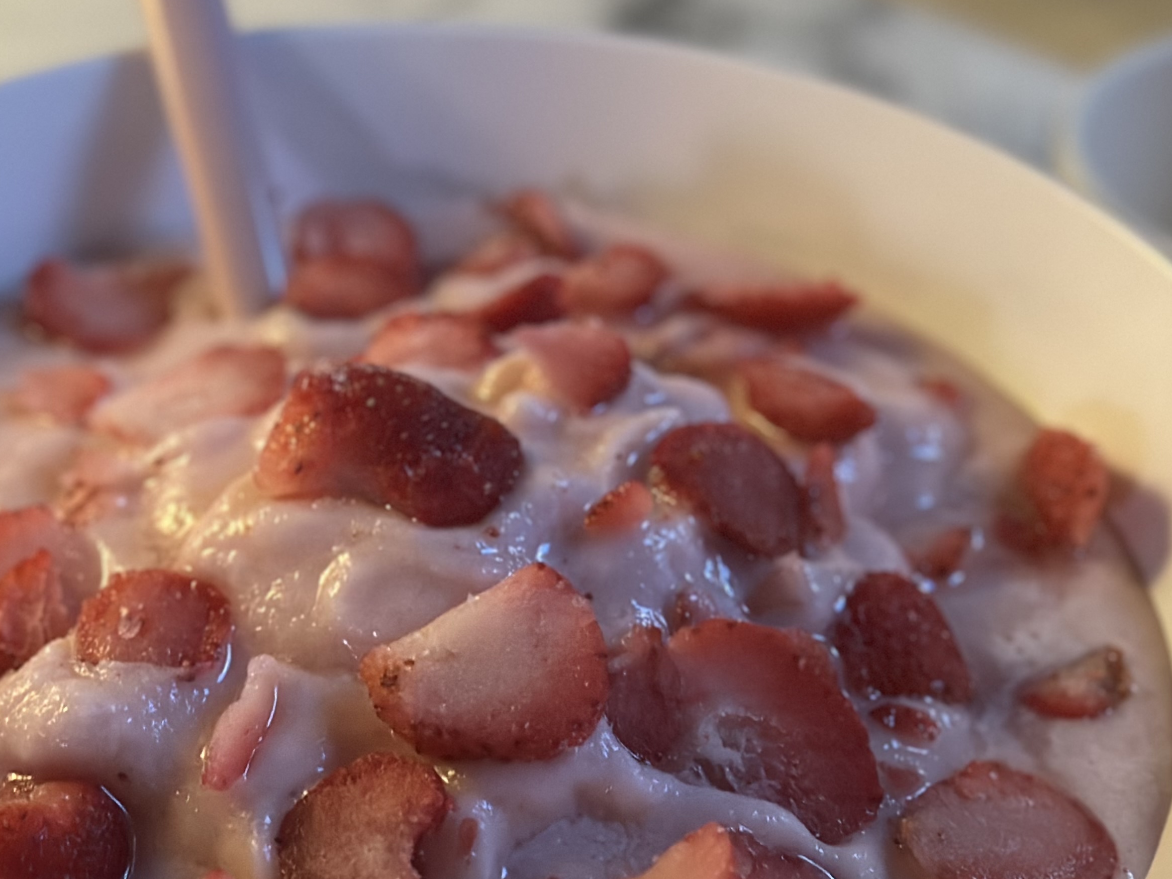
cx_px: 438
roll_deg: -0.6
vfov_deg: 17.7
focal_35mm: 83
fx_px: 2810
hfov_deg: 23.5
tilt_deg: -39.9
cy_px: 576
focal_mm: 6.86
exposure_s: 1/30
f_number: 1.78
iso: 640
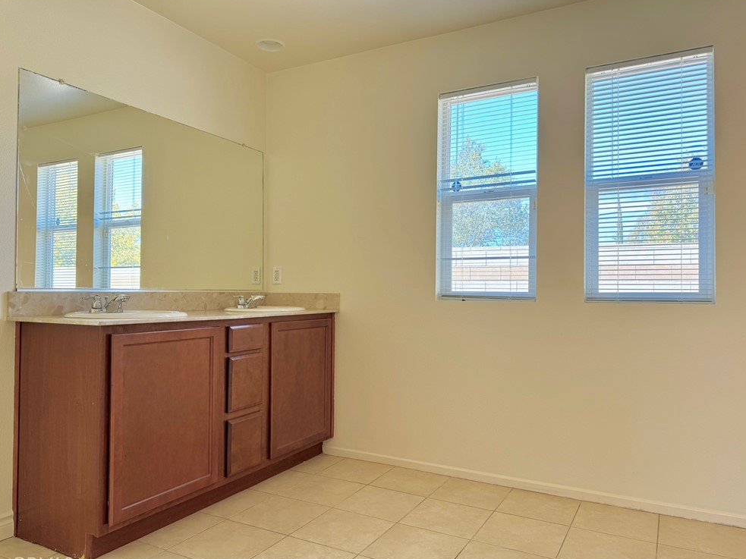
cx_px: 376
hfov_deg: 69.4
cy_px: 284
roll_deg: -0.4
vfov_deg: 54.9
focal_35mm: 25
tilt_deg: +0.5
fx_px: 539
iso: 64
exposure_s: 1/120
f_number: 1.78
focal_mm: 6.76
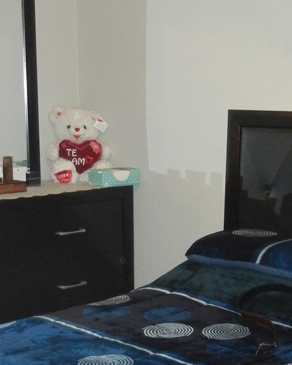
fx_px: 929
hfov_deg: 17.7
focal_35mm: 86
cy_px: 266
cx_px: 244
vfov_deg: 22.1
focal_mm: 5.4
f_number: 3.5
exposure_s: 1/30
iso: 496
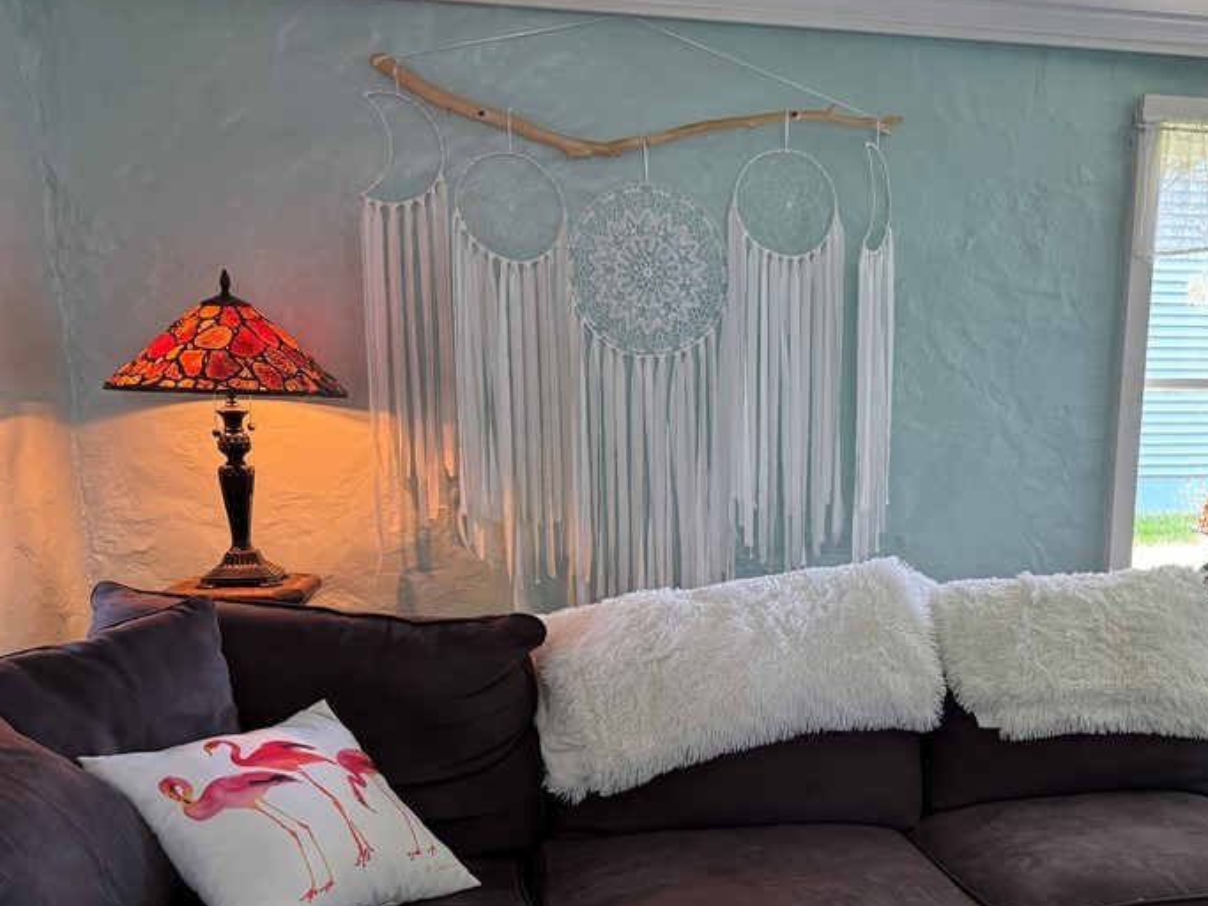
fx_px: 1256
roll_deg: -0.9
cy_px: 603
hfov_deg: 50.3
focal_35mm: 36
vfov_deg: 39.2
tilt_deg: -10.0
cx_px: 821
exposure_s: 1/60
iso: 250
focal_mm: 6.76
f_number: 1.78
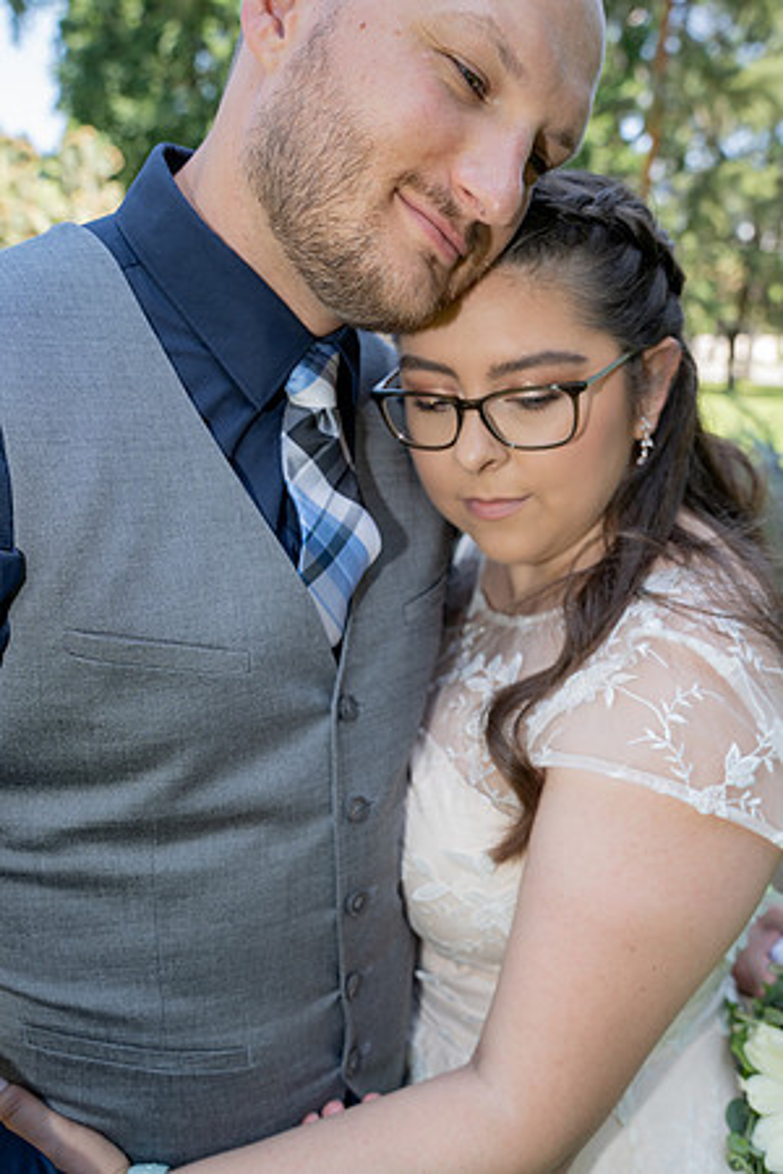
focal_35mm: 28
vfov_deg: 65.5
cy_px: 587
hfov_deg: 46.4
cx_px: 392
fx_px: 913
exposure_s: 1/250
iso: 250
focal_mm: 28
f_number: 4
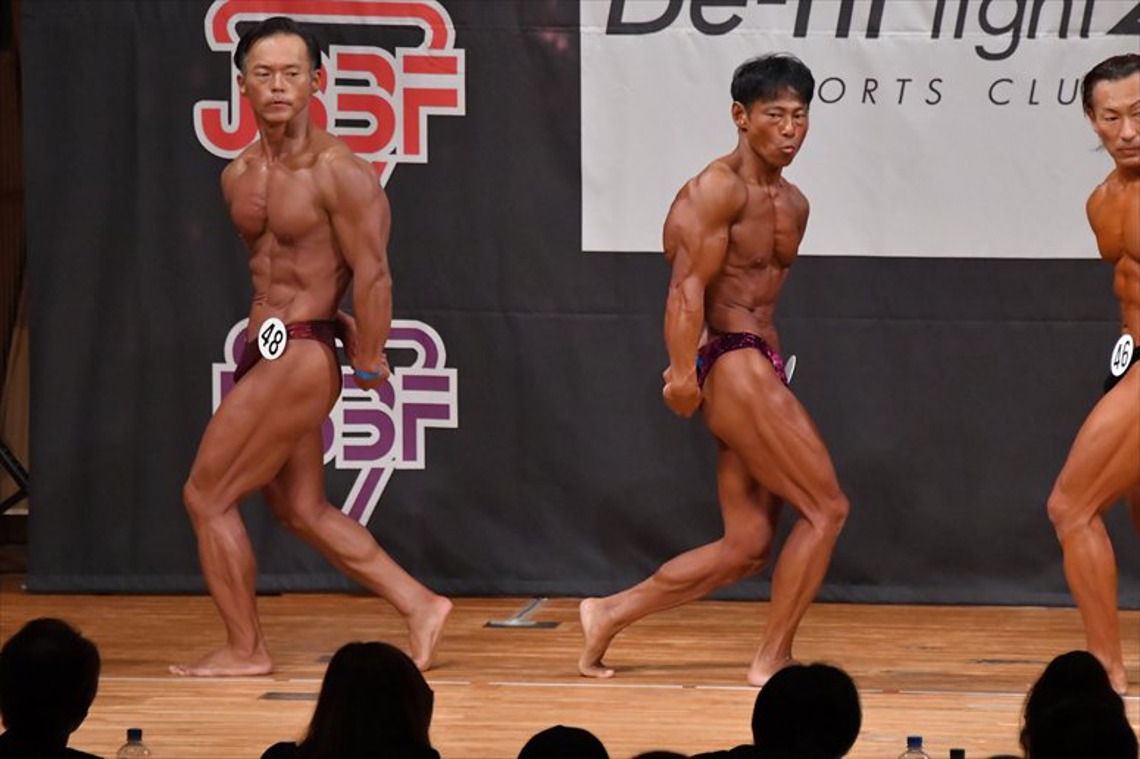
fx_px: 9495
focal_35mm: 300
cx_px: 570
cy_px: 380
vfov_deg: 4.6
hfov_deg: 6.9
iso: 7200
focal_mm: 200
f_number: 5.6
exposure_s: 1/400
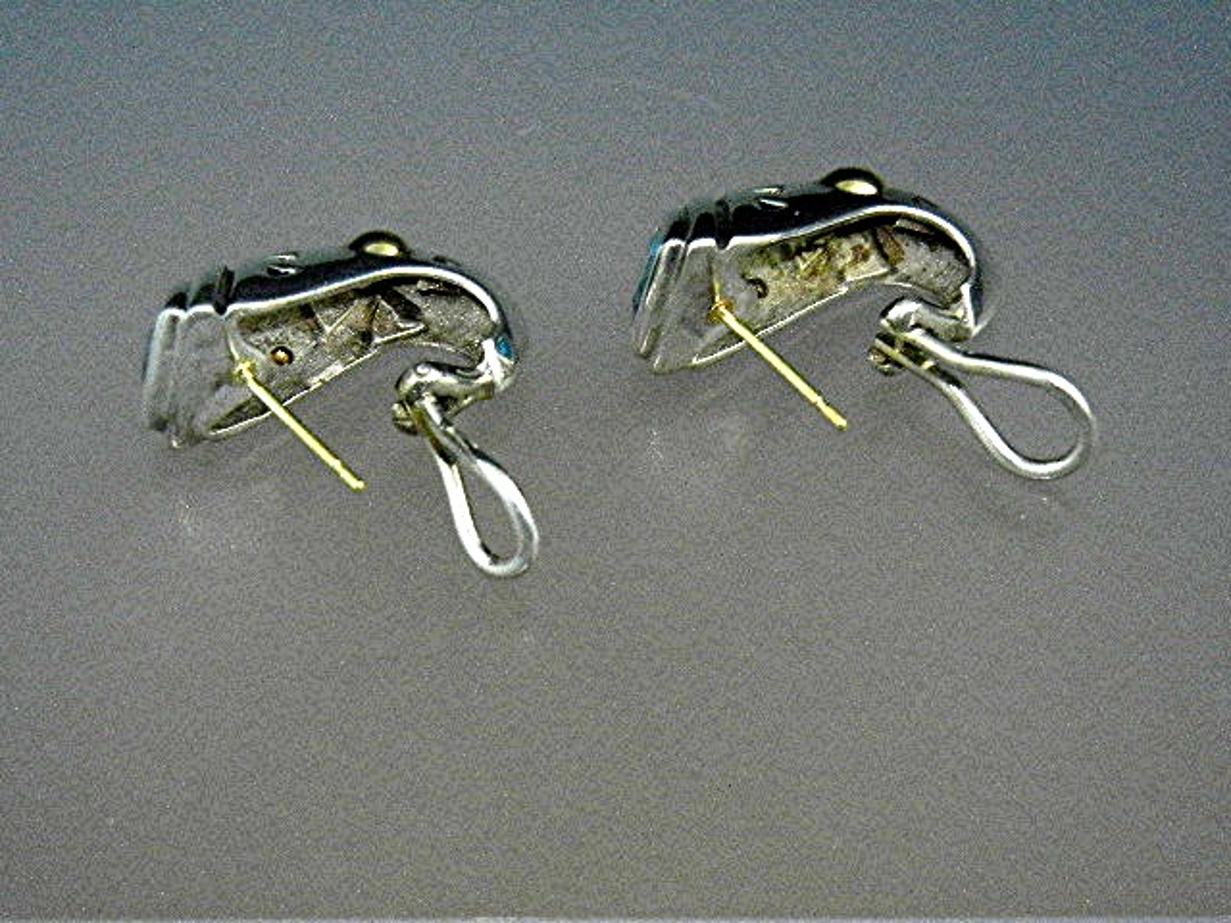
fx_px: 3627
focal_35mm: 102
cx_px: 616
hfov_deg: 19.3
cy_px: 462
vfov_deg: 14.5
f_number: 9
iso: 800
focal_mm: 18.3
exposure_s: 1/30
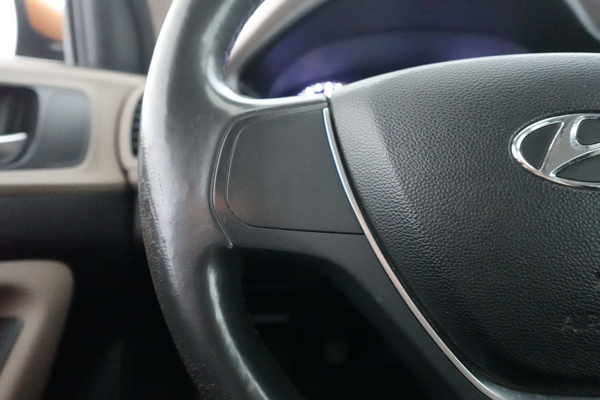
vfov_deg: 61.9
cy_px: 200
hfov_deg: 84.0
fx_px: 333
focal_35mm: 20
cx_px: 300
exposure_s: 1/80
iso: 6400
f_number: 2
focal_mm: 7.6
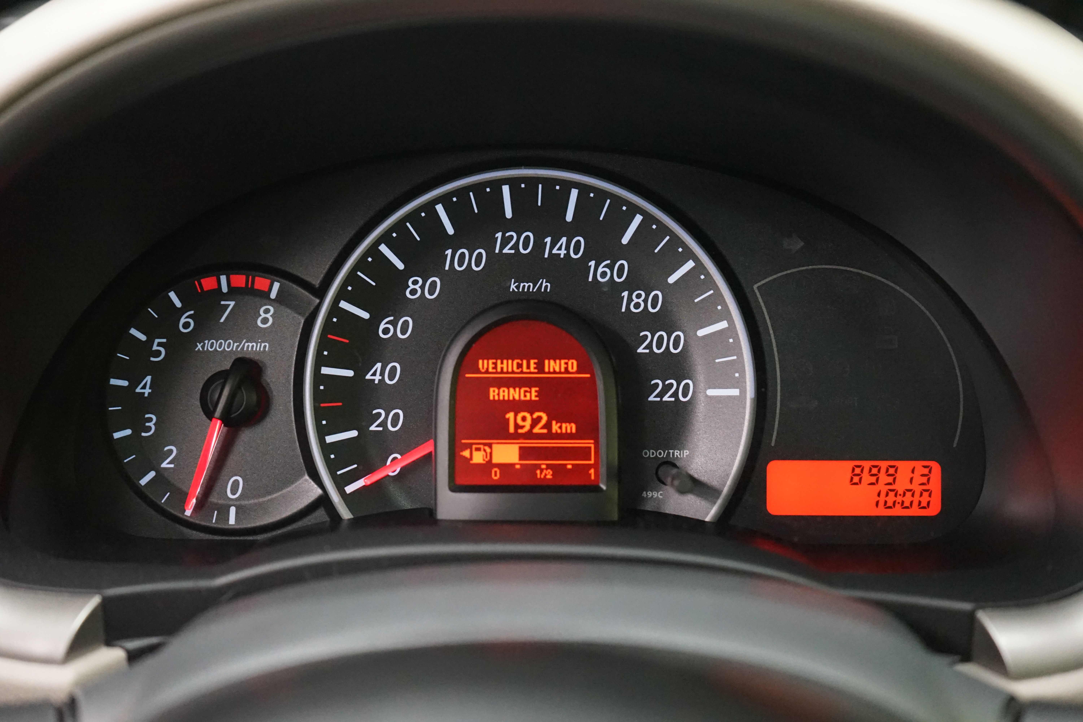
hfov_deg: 42.7
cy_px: 361
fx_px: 1384
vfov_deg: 29.2
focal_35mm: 46
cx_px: 542
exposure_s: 1/30
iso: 6400
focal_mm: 46
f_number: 4.5
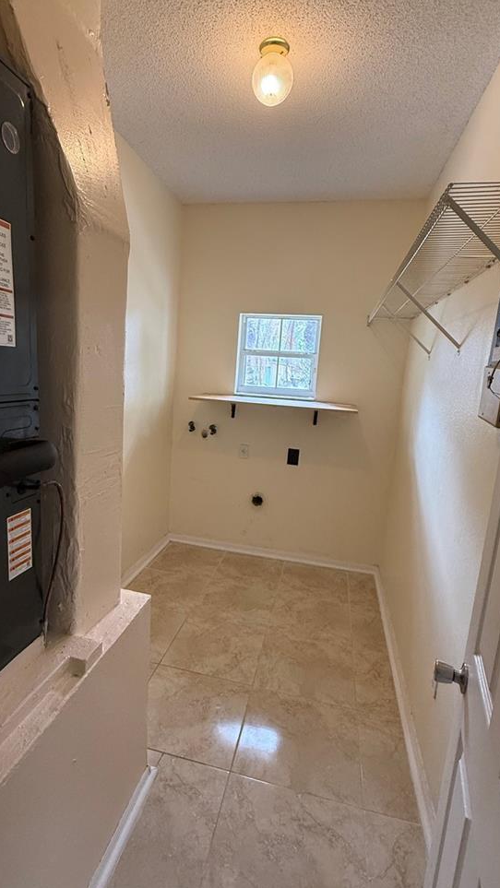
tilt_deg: -9.8
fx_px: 448
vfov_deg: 89.6
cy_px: 449
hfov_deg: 58.2
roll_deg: -4.1
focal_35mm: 19
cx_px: 220
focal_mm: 2.22
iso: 320
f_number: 2.2
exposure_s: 1/120
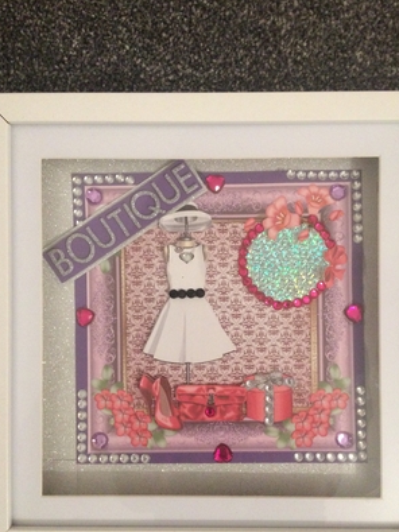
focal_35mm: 33
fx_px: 507
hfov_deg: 42.9
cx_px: 212
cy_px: 298
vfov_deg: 55.2
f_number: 2.2
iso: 320
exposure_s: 1/33
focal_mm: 4.15
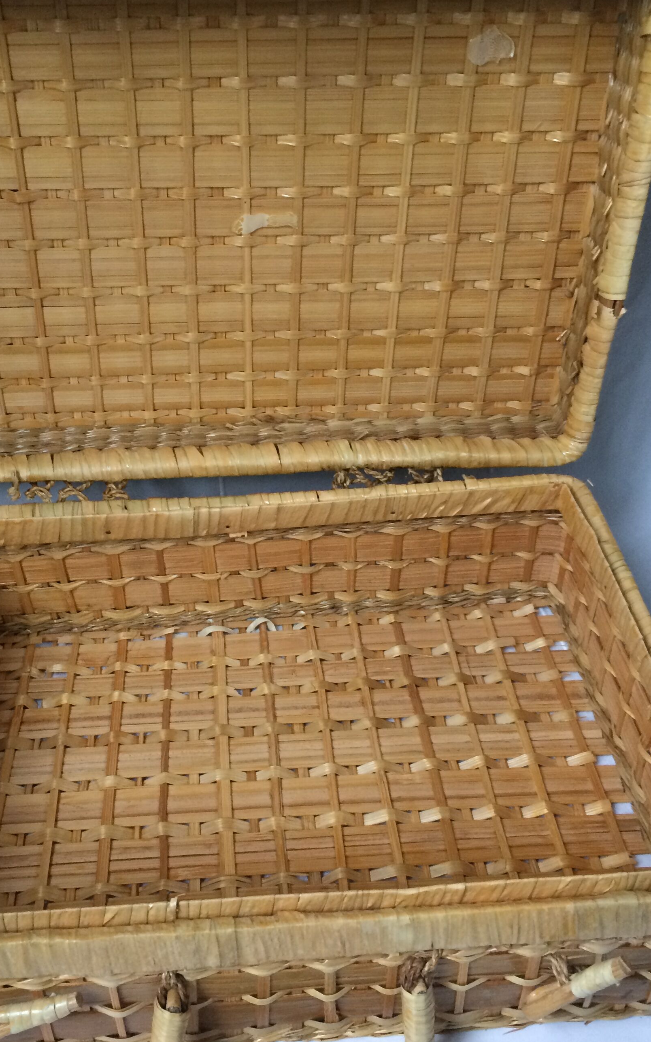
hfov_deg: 32.7
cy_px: 535
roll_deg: +2.3
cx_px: 266
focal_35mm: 39
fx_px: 1107
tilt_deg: -40.5
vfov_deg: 50.4
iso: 250
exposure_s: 1/33
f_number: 2.2
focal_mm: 4.15
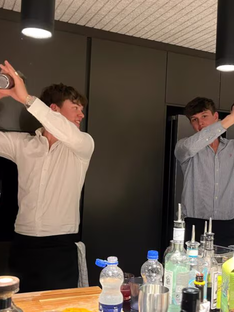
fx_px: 388
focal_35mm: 43
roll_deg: -2.1
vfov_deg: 43.9
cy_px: 151
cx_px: 156
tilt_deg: +1.6
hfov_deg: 33.3
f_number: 1.6
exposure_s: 1/40
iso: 640
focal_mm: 5.1
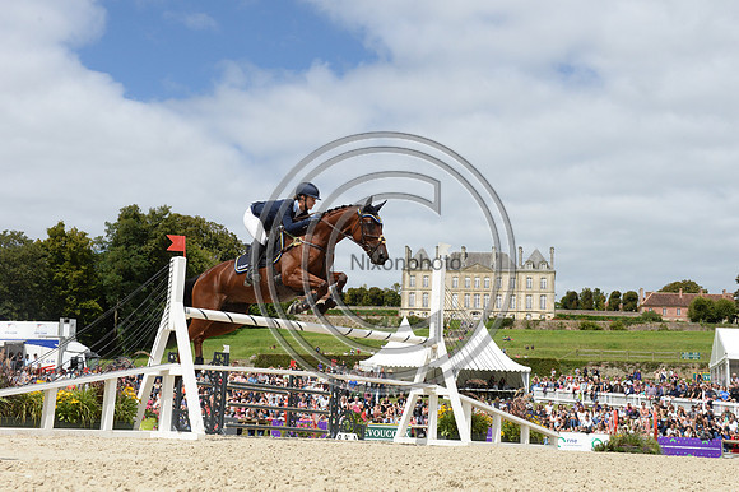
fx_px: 1026
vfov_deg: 27.0
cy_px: 246
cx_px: 370
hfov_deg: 39.6
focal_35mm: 50
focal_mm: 50
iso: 1250
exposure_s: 1/3200
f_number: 10
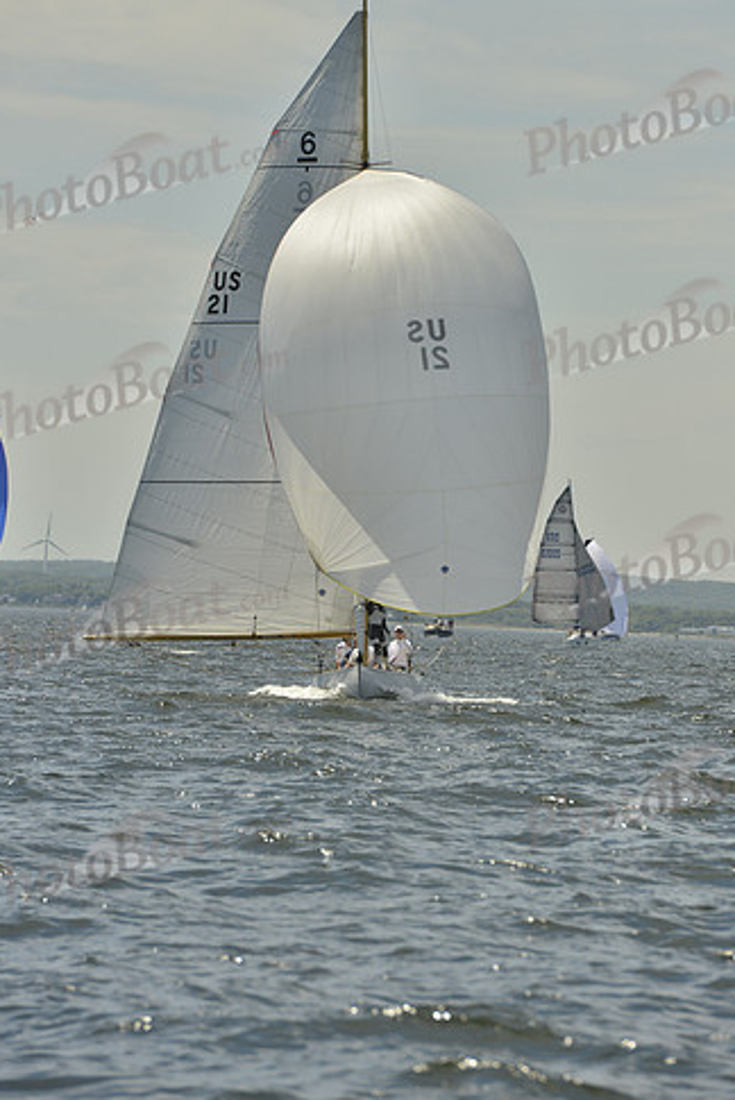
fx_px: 7308
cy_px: 476
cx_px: 407
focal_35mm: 239
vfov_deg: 8.6
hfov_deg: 5.8
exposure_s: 1/1600
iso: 280
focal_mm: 200
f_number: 9
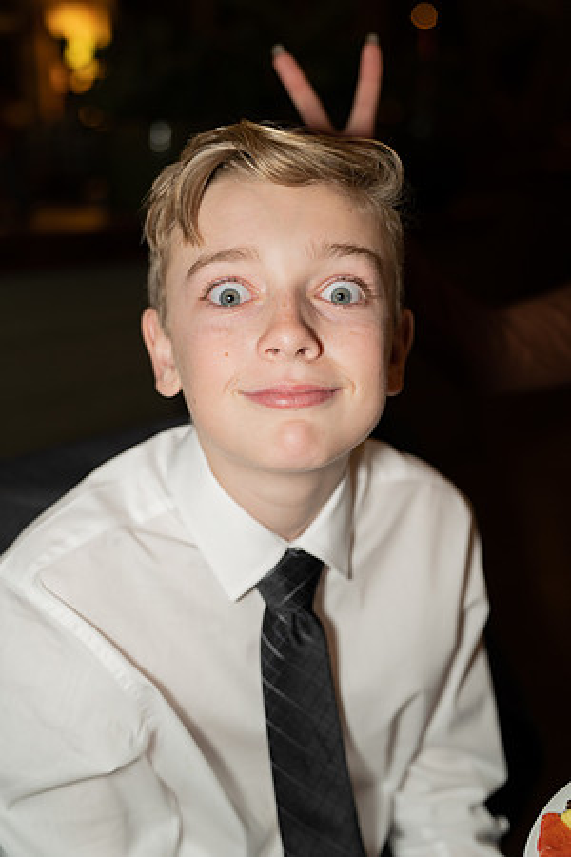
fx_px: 1047
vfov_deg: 44.5
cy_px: 428
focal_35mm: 44
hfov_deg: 30.5
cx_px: 286
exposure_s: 1/125
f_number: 2.8
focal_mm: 44
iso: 800
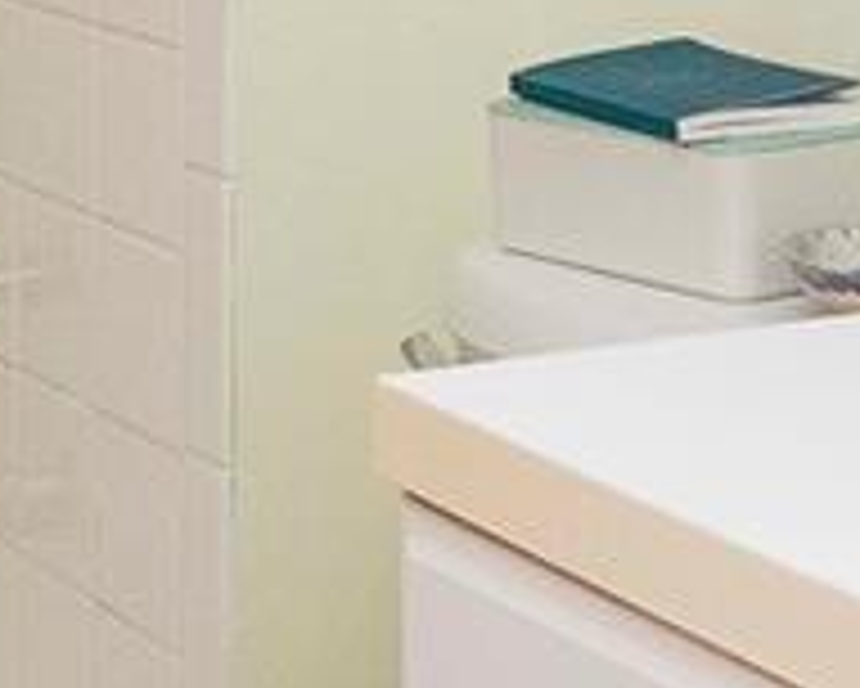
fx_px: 3309
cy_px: -504
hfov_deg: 14.8
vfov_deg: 11.2
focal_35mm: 130
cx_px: 293
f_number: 11
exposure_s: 1/200
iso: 640
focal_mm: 11
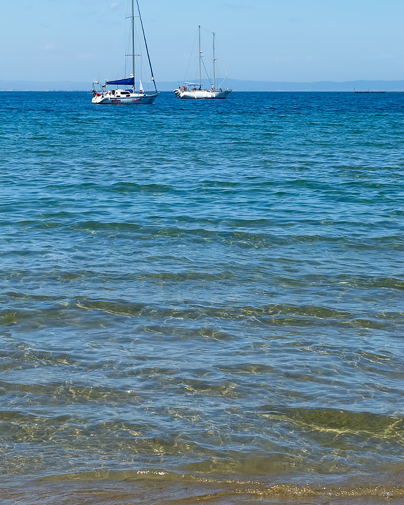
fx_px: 1192
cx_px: 162
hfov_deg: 19.2
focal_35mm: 80
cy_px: 231
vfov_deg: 23.9
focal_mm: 35
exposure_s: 1/200
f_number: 7.1
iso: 100
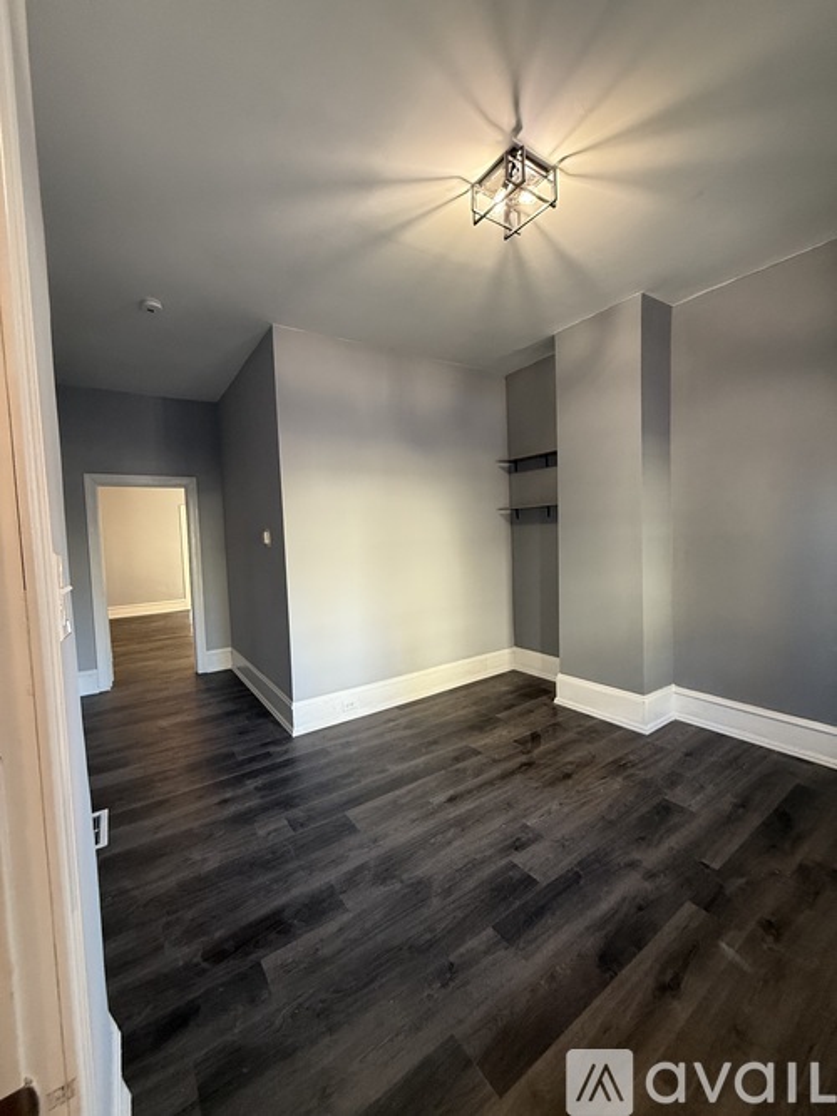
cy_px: 558
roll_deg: +1.9
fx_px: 451
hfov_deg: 85.7
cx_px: 418
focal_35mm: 14
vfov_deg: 102.1
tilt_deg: -1.6
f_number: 2.2
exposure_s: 1/60
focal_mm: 2.22
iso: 320
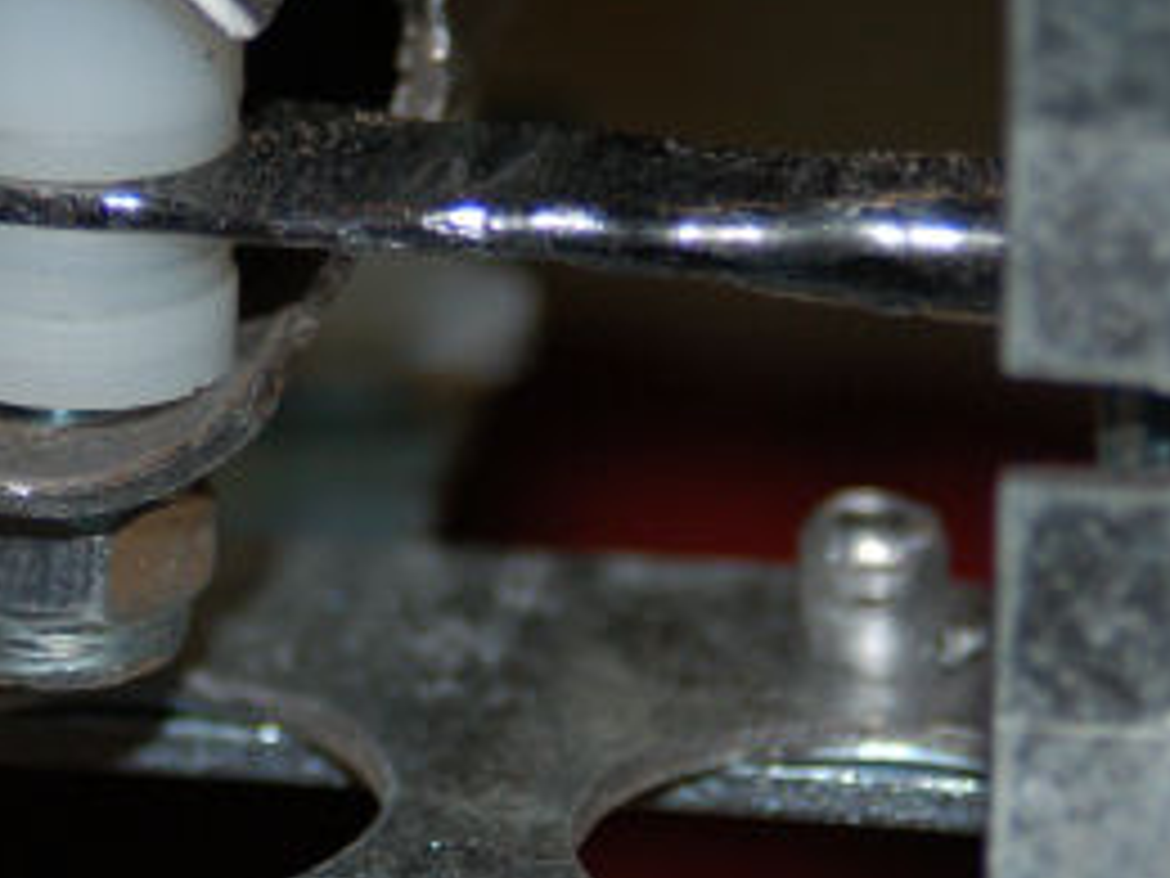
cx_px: 212
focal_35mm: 284
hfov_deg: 7.0
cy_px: 216
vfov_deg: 5.2
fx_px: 9599
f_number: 5.6
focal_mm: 80
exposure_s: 1/60
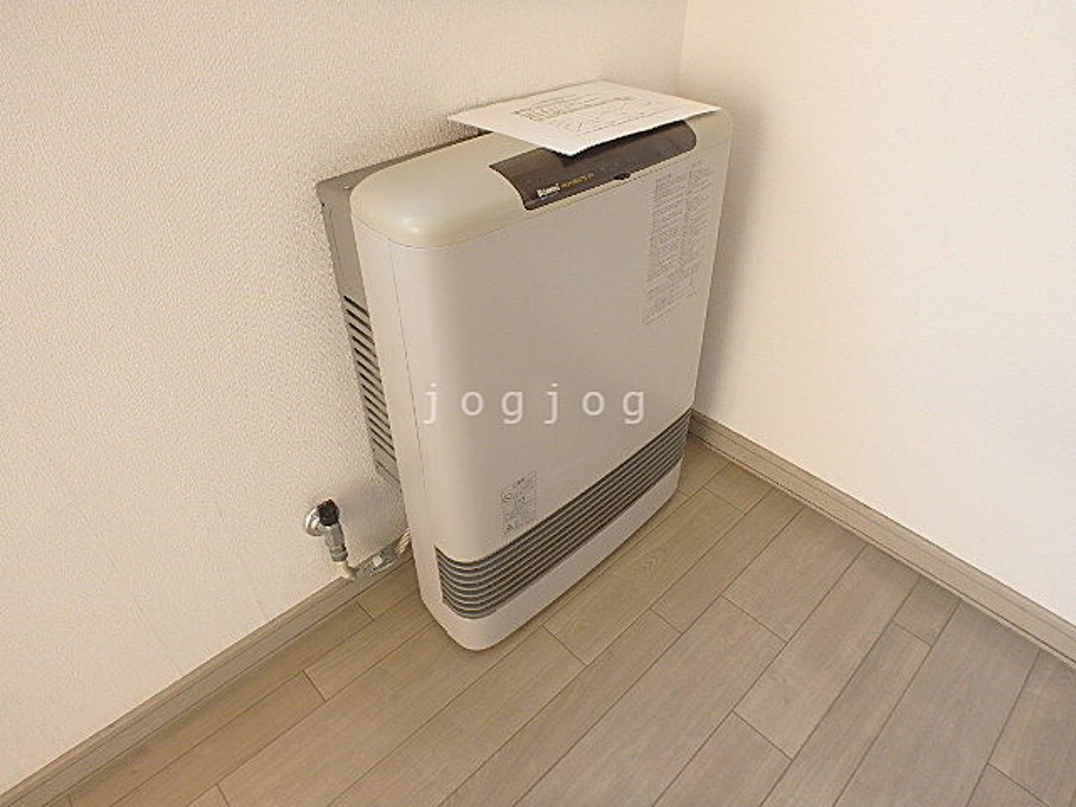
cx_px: 538
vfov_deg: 63.4
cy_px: 404
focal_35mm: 21
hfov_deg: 79.0
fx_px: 653
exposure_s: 1/30
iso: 250
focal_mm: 3.7
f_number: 3.5
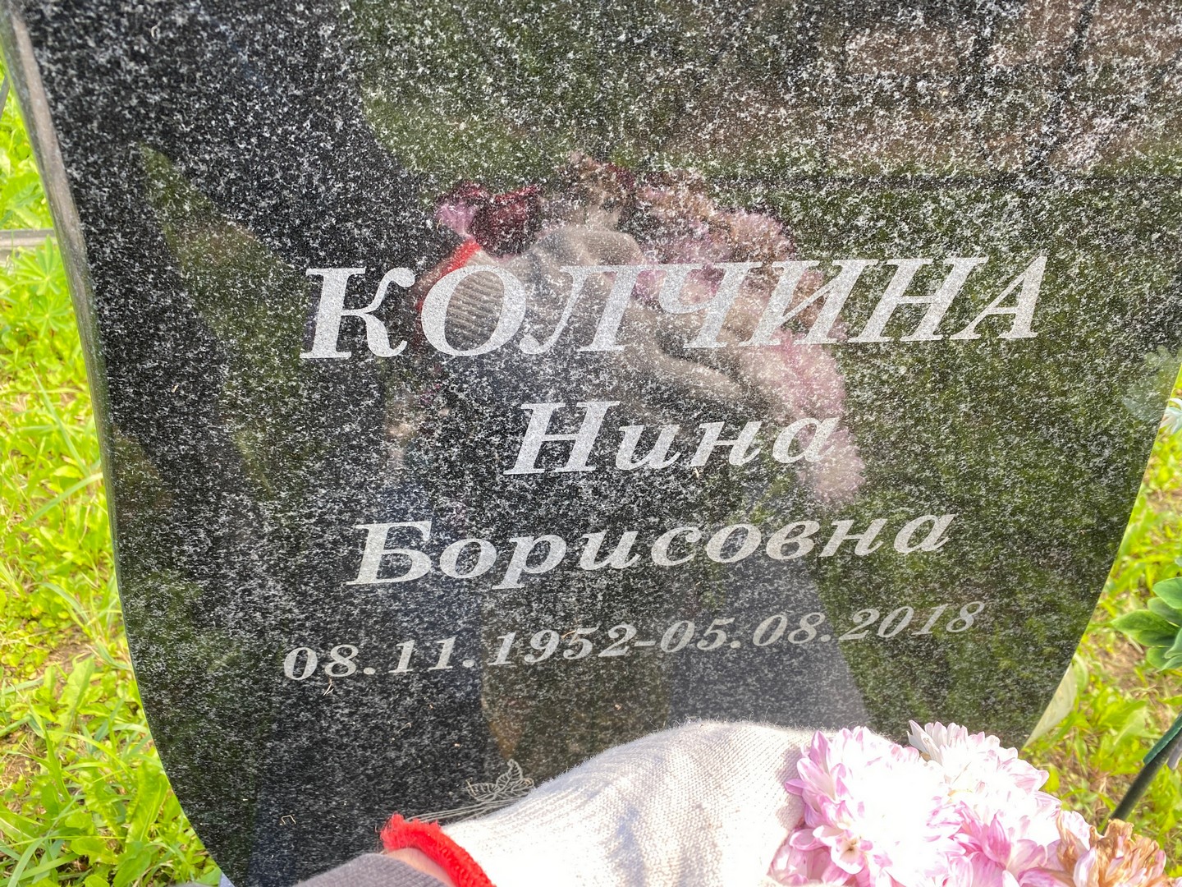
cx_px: 591
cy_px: 444
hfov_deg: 67.3
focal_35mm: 26
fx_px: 888
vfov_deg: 53.1
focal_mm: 4.25
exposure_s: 1/122
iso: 40
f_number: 1.8
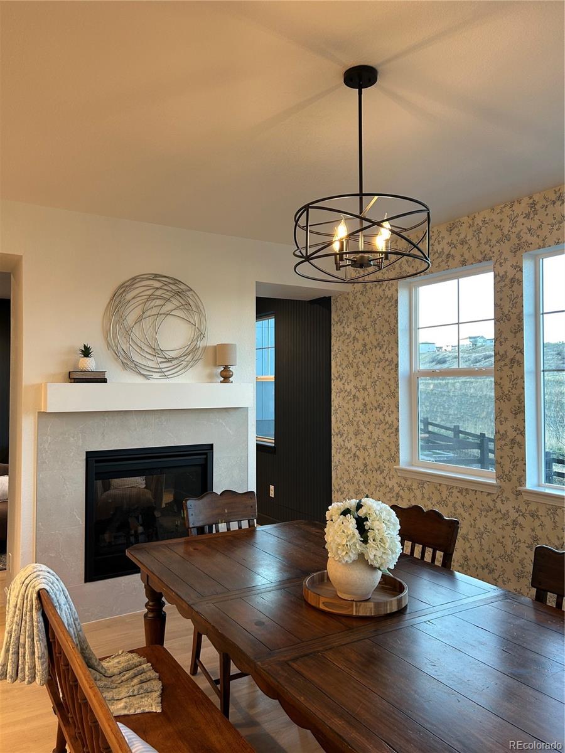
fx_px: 566
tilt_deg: +1.7
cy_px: 376
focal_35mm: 26
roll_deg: -0.6
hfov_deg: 53.1
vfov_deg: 67.3
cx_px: 282
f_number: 1.5
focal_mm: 5.7
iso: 64
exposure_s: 1/60
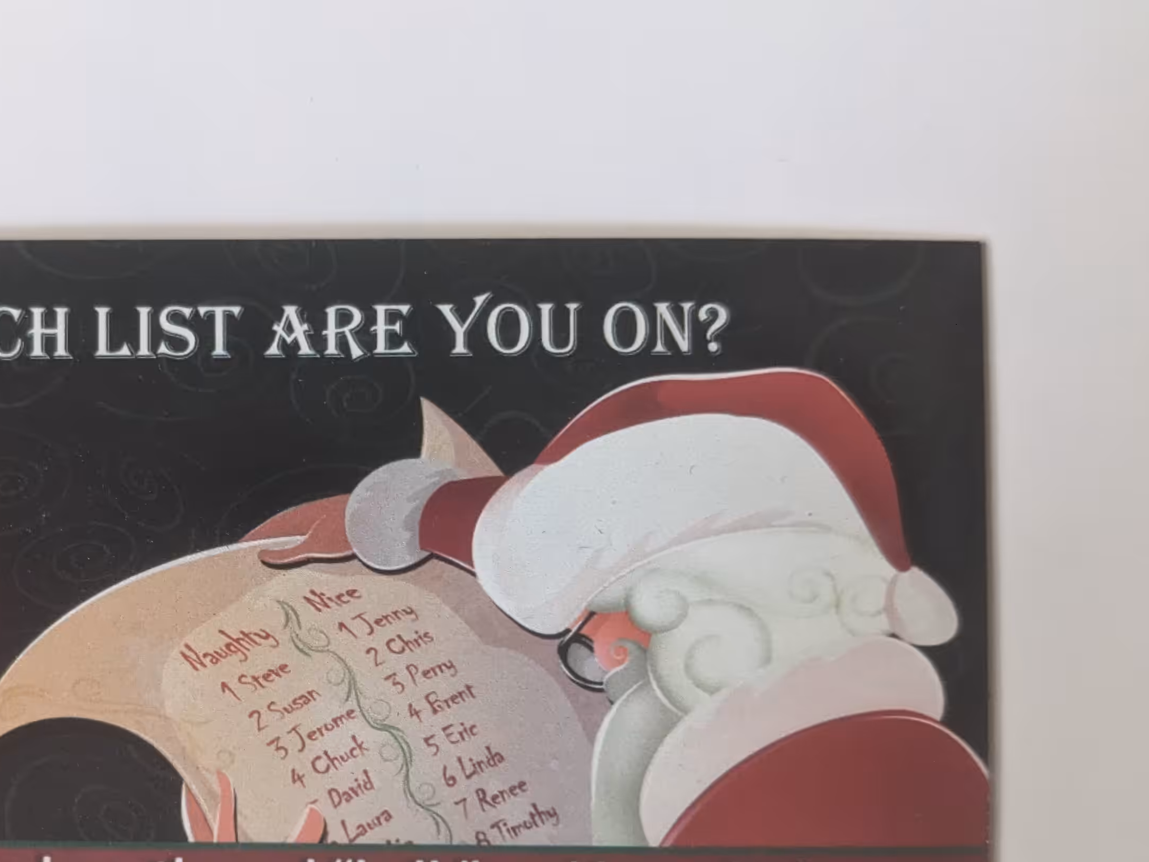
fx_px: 1660
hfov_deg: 37.2
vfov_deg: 29.0
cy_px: 556
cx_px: 272
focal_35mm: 50
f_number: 1.73
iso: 465
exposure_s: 1/60
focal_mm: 4.38
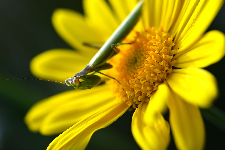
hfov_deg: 10.3
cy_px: 55
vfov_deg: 6.9
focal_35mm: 199
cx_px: 105
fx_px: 1243
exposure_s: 1/320
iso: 140
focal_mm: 150
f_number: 8
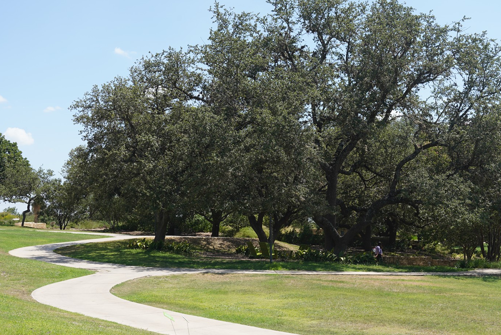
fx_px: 752
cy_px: 168
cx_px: 321
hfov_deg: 36.6
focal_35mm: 54
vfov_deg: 25.1
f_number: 11
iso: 100
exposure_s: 1/100
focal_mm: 37
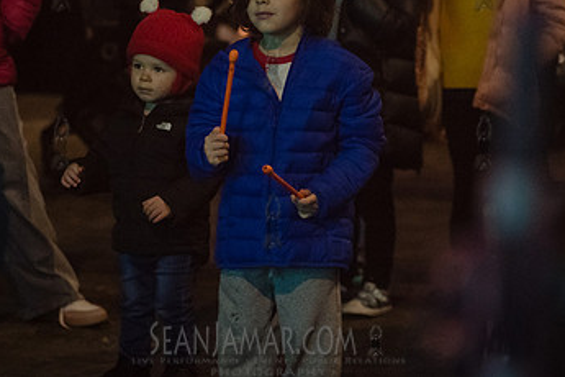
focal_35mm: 158
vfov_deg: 8.7
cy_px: 61
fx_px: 2480
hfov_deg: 13.0
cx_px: 272
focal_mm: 92
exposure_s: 1/400
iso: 8000
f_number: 3.2
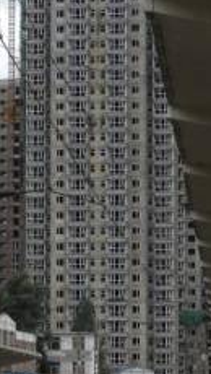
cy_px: 187
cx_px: -15
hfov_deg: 5.7
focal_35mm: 212
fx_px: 2101
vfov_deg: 10.2
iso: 118
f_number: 5.1
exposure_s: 1/504
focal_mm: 17.7
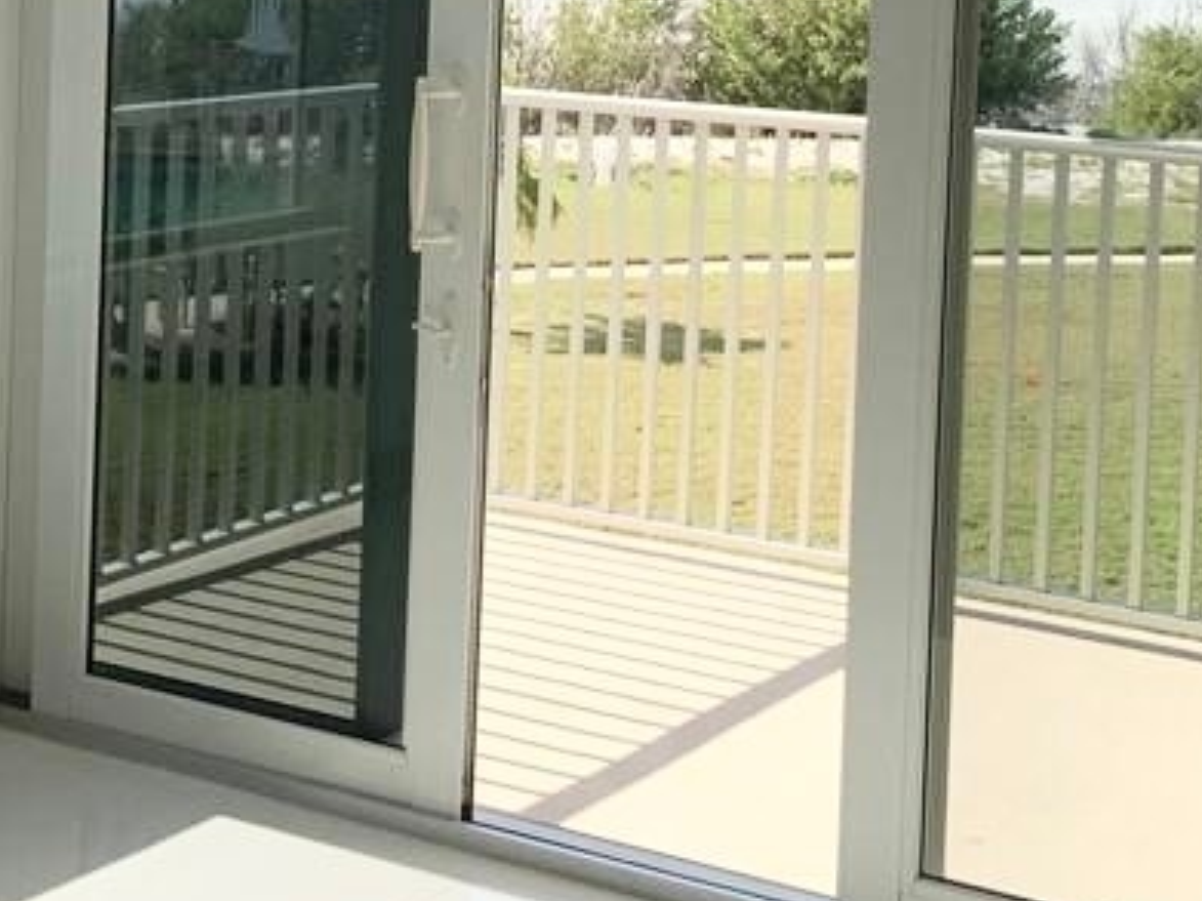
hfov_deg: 25.6
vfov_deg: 18.9
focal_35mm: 76
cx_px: 732
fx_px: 2638
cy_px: 9
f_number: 1.8
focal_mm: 3
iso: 16
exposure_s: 1/912
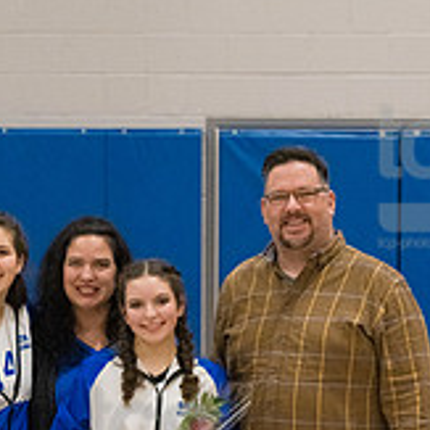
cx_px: 150
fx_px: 3303
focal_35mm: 235
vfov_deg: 7.4
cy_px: 459
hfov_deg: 7.4
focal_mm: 100
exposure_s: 1/500
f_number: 5.6
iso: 5000
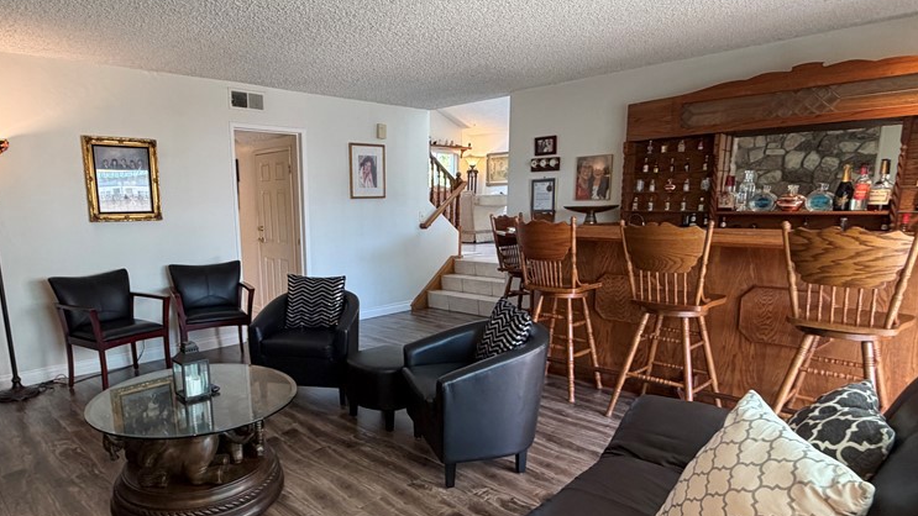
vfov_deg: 53.3
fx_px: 511
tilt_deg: -10.4
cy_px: 304
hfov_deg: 82.8
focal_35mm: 21
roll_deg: +2.9
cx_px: 367
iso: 200
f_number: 2.2
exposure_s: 1/60
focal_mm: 2.22
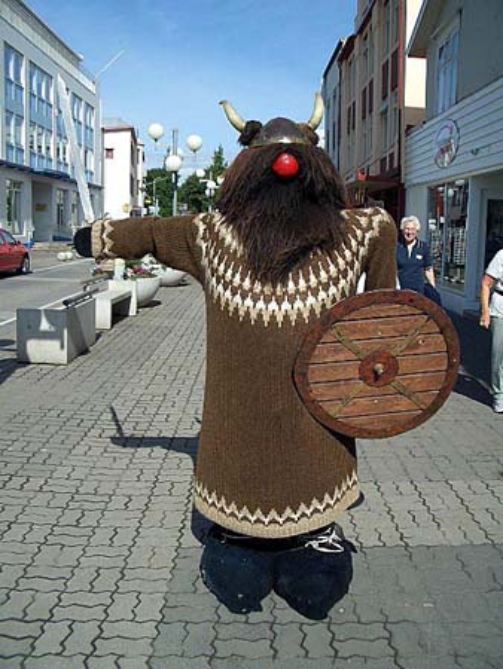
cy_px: 334
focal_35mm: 35
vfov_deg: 52.6
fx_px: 677
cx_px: 252
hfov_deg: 40.7
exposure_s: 1/640
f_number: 4.3
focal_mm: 5.8
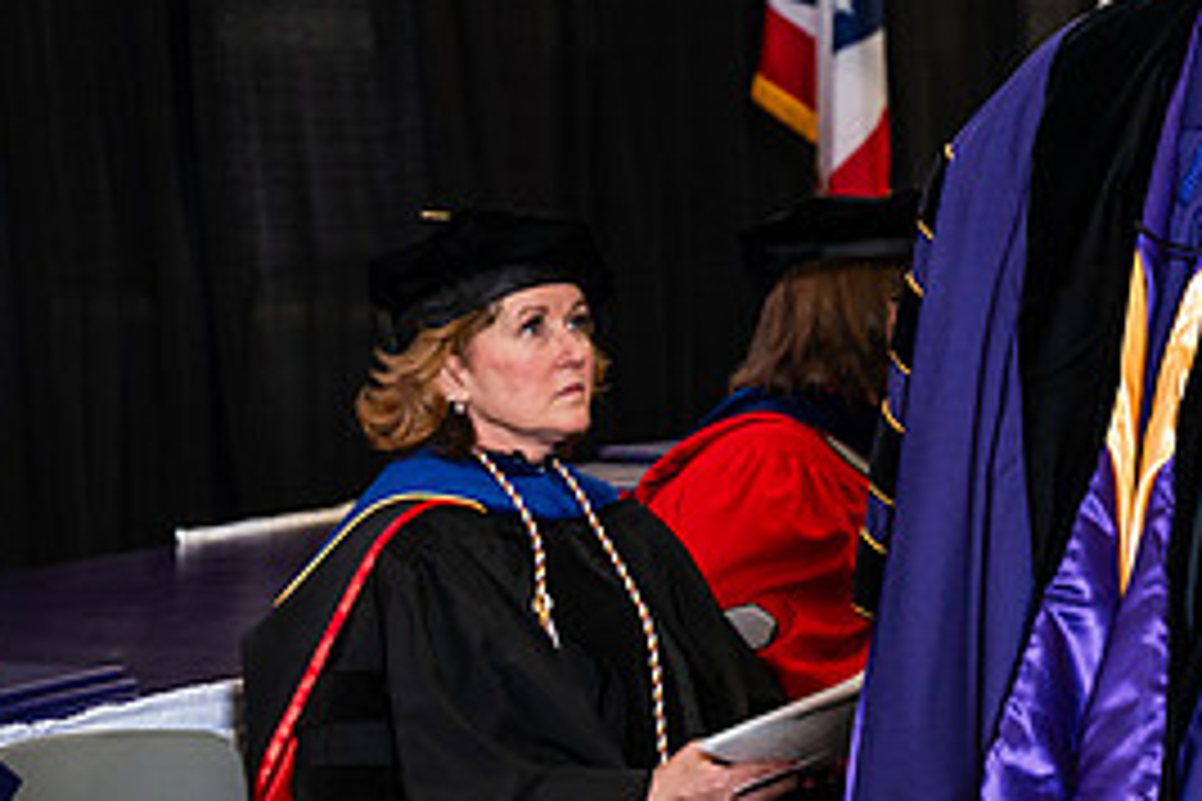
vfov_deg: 9.0
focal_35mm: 152
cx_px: 1279
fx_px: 5075
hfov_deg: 13.3
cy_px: 376
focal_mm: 70
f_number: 4.5
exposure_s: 1/200
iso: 1250
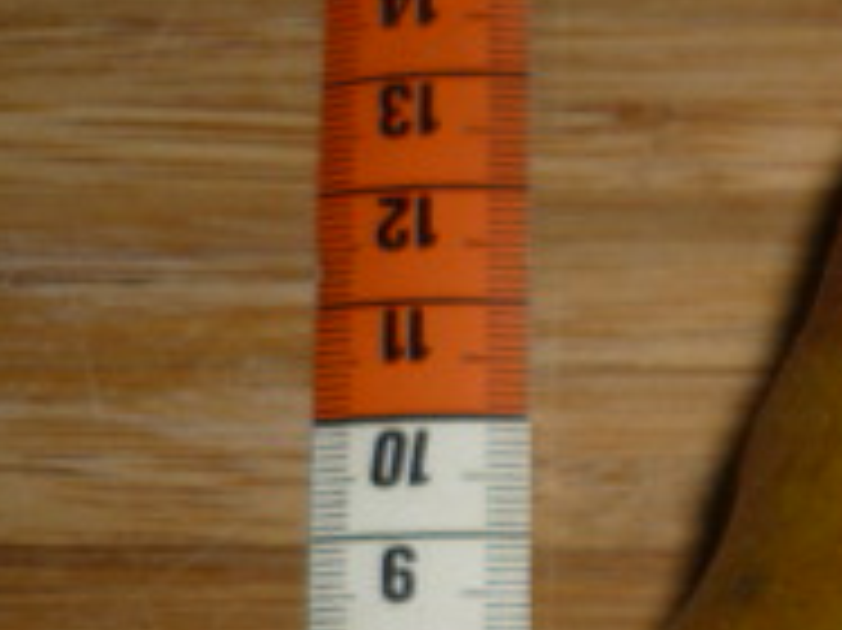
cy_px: 774
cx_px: 1198
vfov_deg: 12.7
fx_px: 2747
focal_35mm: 113
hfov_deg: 16.2
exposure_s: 1/30
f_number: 2.8
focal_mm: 5.5
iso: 100
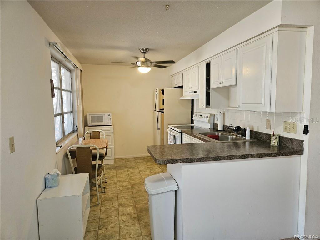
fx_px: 213
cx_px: 160
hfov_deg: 73.9
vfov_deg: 58.9
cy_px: 120
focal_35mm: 23
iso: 500
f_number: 1.8
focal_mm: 5.4
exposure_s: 1/120
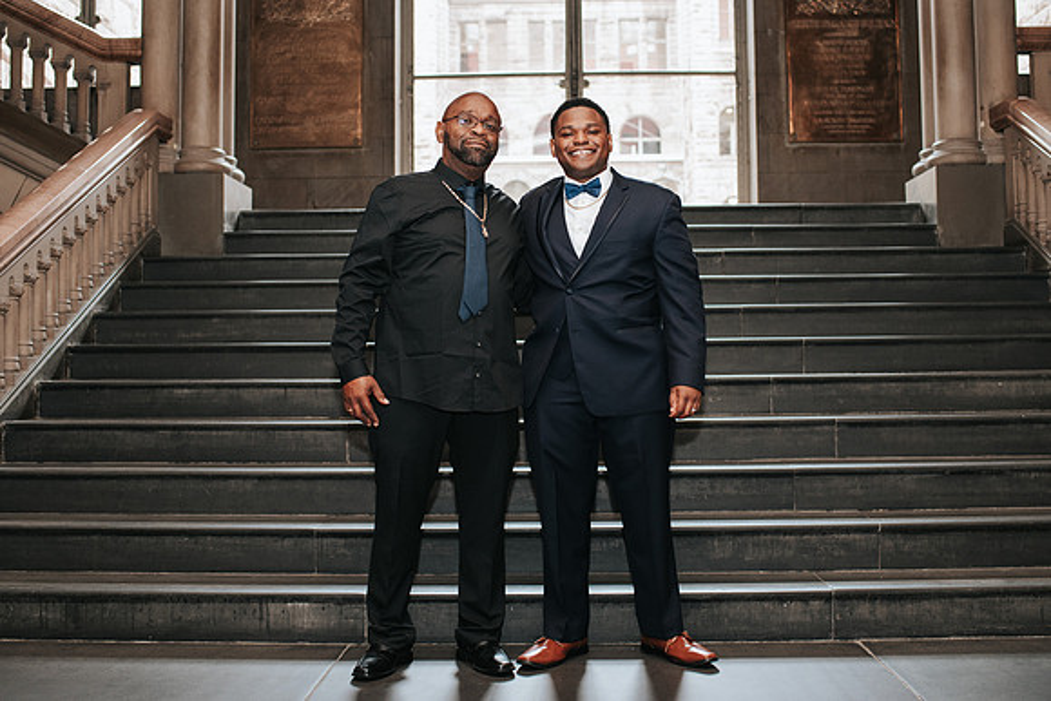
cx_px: 528
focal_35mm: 42
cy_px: 304
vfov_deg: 32.0
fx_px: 1219
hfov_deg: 46.6
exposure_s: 1/125
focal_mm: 35
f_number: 3.2
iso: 1000
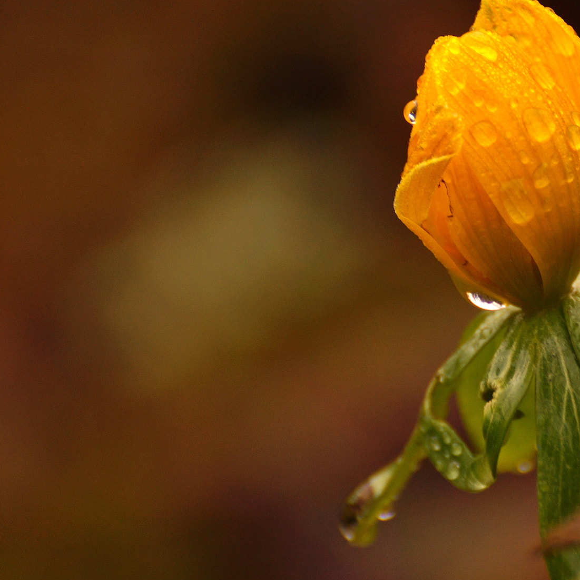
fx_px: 13478
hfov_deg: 2.5
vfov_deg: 2.5
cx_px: 476
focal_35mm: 711
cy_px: 281
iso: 200
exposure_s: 1/160
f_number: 5.6
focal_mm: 300
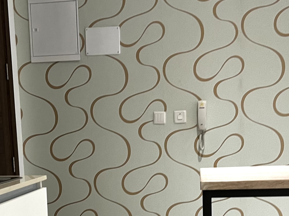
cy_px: 205
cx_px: 122
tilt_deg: -8.5
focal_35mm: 61
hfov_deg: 31.6
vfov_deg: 23.2
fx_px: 509
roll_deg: +2.2
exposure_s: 1/50
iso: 125
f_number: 1.5
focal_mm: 5.7
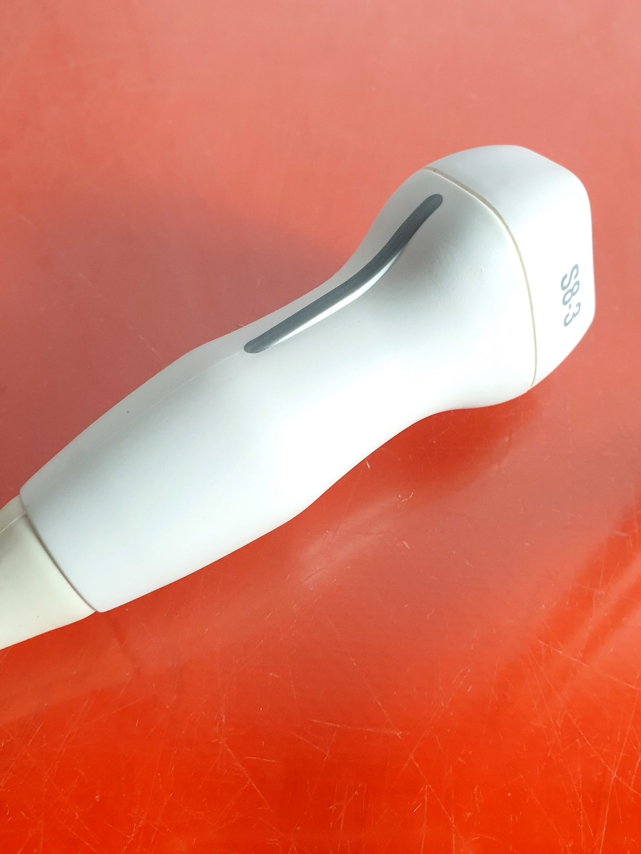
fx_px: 642
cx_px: 320
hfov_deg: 53.1
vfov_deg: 67.3
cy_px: 427
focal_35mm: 26
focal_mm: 4.3
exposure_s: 1/50
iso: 125
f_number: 2.4
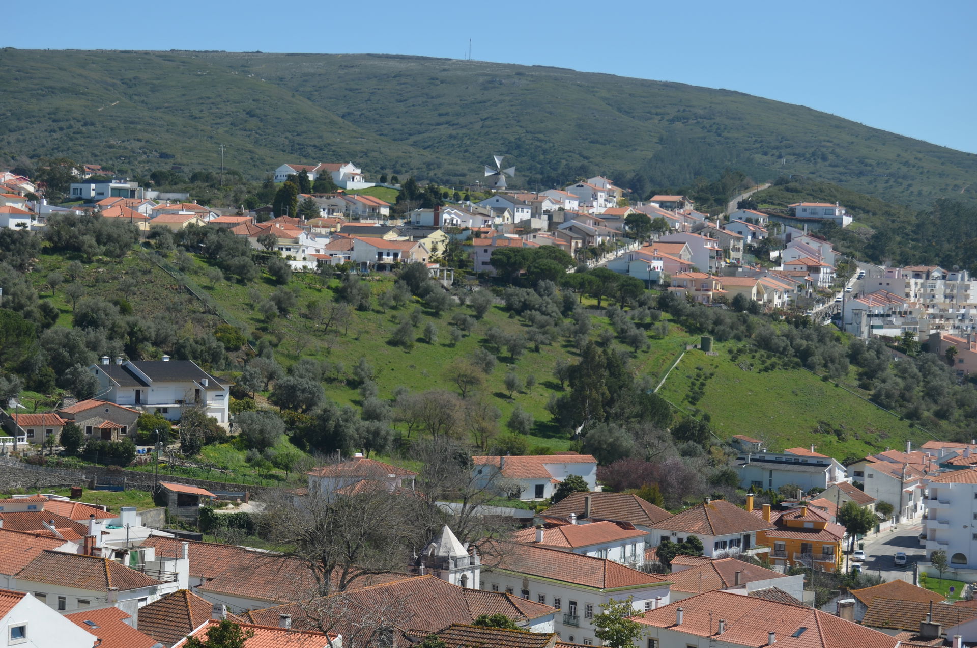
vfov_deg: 16.5
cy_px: 324
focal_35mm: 82
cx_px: 488
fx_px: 2234
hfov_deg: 24.7
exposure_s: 1/250
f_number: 8
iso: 100
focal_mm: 55
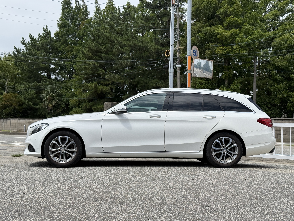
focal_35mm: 48
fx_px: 408
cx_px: 147
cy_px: 110
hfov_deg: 39.7
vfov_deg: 30.3
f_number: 1.78
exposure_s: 1/6024
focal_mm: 6.76
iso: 64
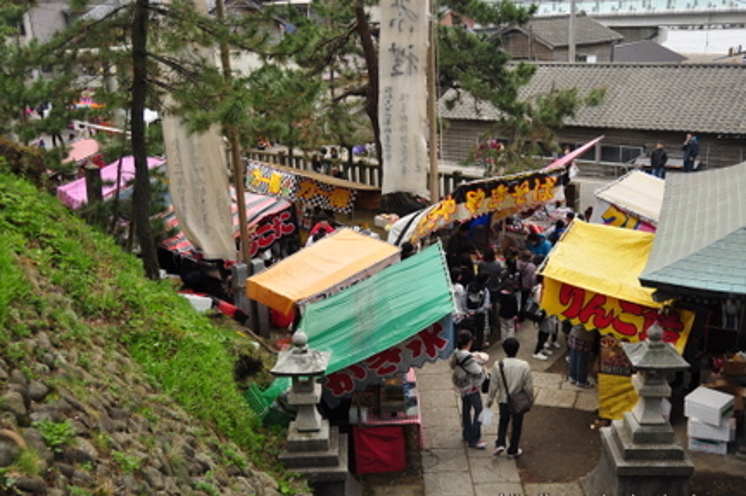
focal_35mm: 40
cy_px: 260
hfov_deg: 48.5
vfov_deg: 33.3
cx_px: 383
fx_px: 828
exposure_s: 1/400
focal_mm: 24
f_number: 3.8
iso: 200
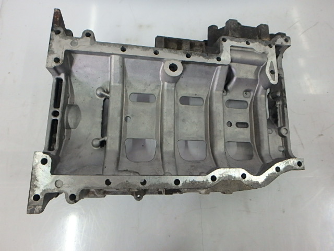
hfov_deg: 79.0
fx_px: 203
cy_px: 126
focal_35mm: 21
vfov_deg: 63.4
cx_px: 167
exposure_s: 1/30
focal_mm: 3.7
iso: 400
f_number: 3.5
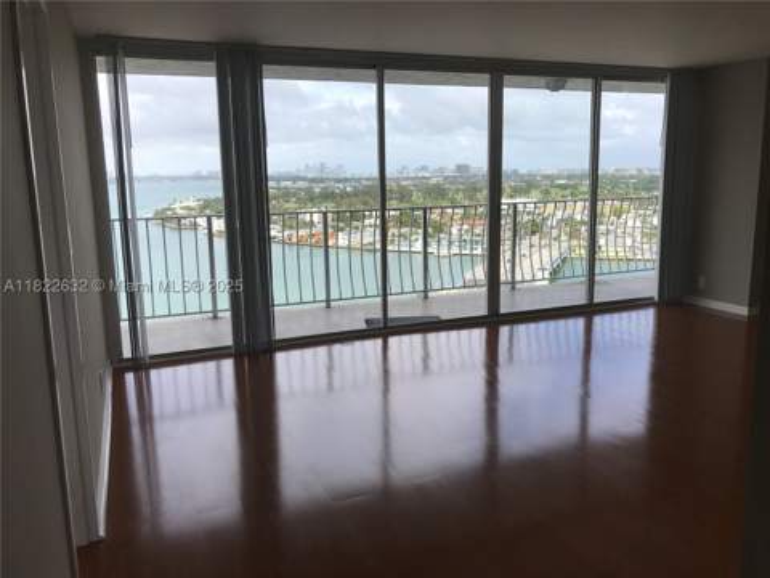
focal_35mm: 28
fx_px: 623
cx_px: 385
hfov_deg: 63.4
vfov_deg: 49.7
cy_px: 289
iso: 20
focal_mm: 3.99
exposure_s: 1/742
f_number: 1.8
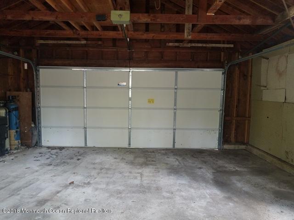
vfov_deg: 53.1
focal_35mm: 26
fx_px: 221
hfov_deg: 67.3
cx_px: 147
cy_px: 110
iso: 125
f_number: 1.7
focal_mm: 4.2
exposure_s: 1/20
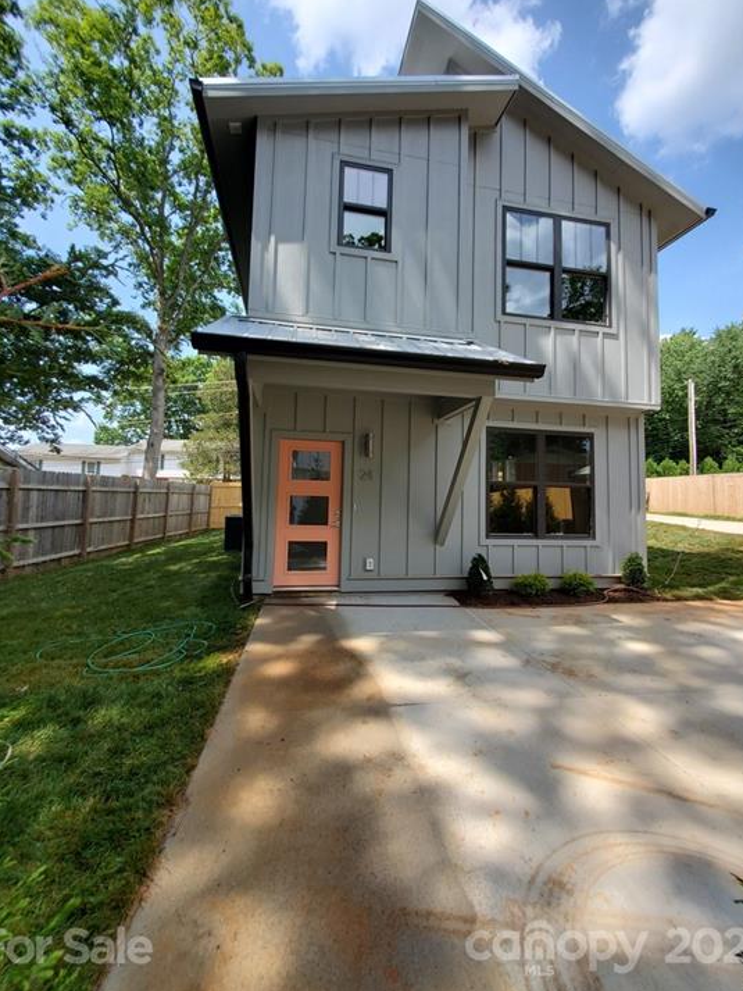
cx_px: 375
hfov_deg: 85.7
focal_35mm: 14
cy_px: 463
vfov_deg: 101.9
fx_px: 401
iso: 50
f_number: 2.2
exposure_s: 1/620
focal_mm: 1.8
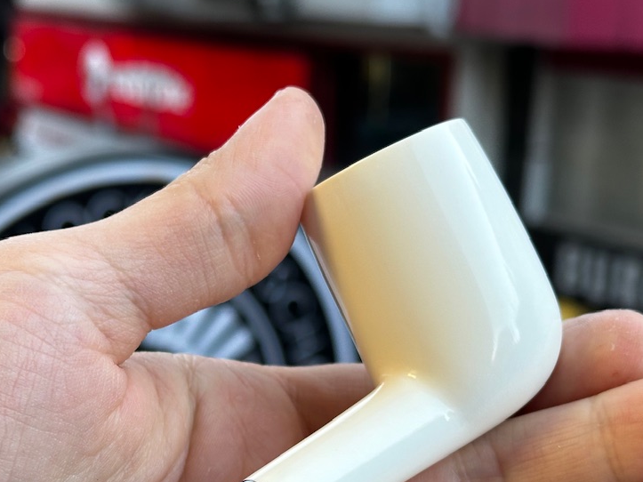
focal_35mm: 85
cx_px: 182
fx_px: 1579
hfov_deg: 22.9
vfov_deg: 17.2
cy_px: 416
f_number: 1.78
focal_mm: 6.86
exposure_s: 1/100
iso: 64
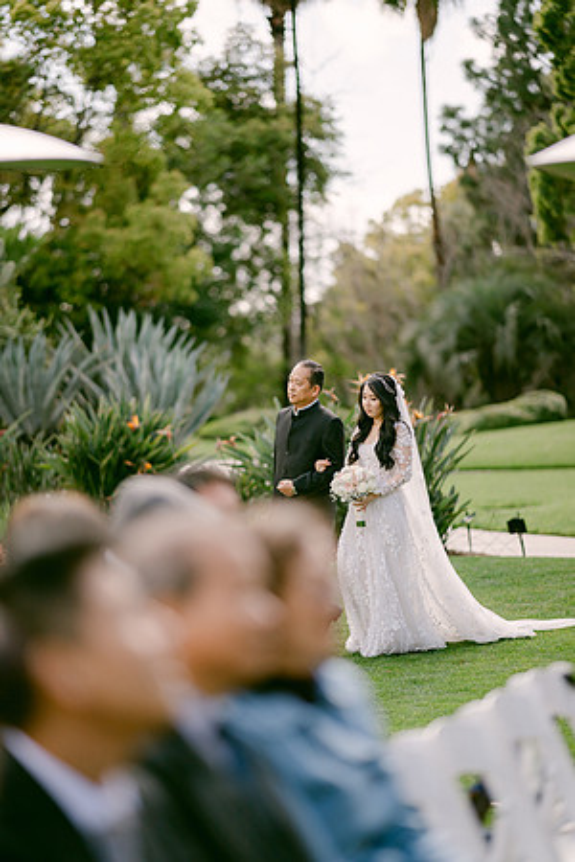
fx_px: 2515
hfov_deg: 13.0
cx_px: 288
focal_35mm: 105
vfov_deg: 19.5
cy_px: 431
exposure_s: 1/8000
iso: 200
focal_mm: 105
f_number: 1.4
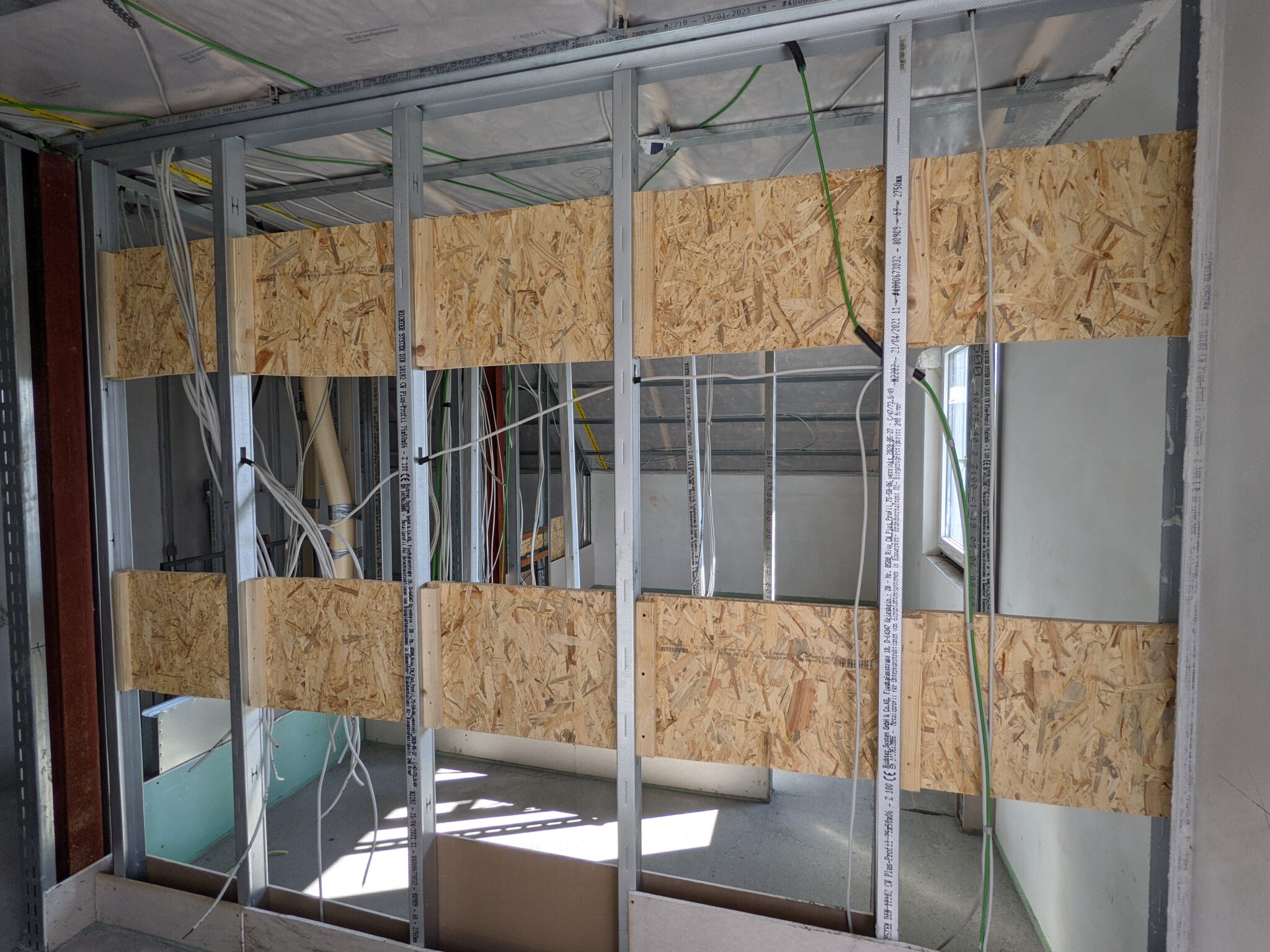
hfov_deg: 94.5
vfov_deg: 78.1
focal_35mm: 16
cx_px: 635
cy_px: 476
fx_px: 587
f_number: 2.2
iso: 43
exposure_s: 1/127
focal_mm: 2.22
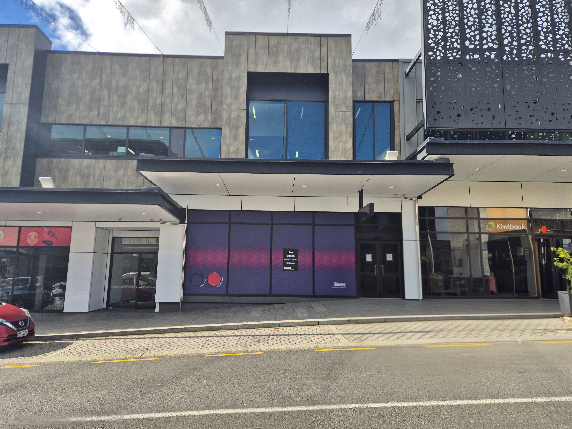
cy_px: 214
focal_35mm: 23
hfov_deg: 73.9
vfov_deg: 58.9
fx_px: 380
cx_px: 286
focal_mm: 5.4
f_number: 1.8
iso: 25
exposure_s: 1/1111
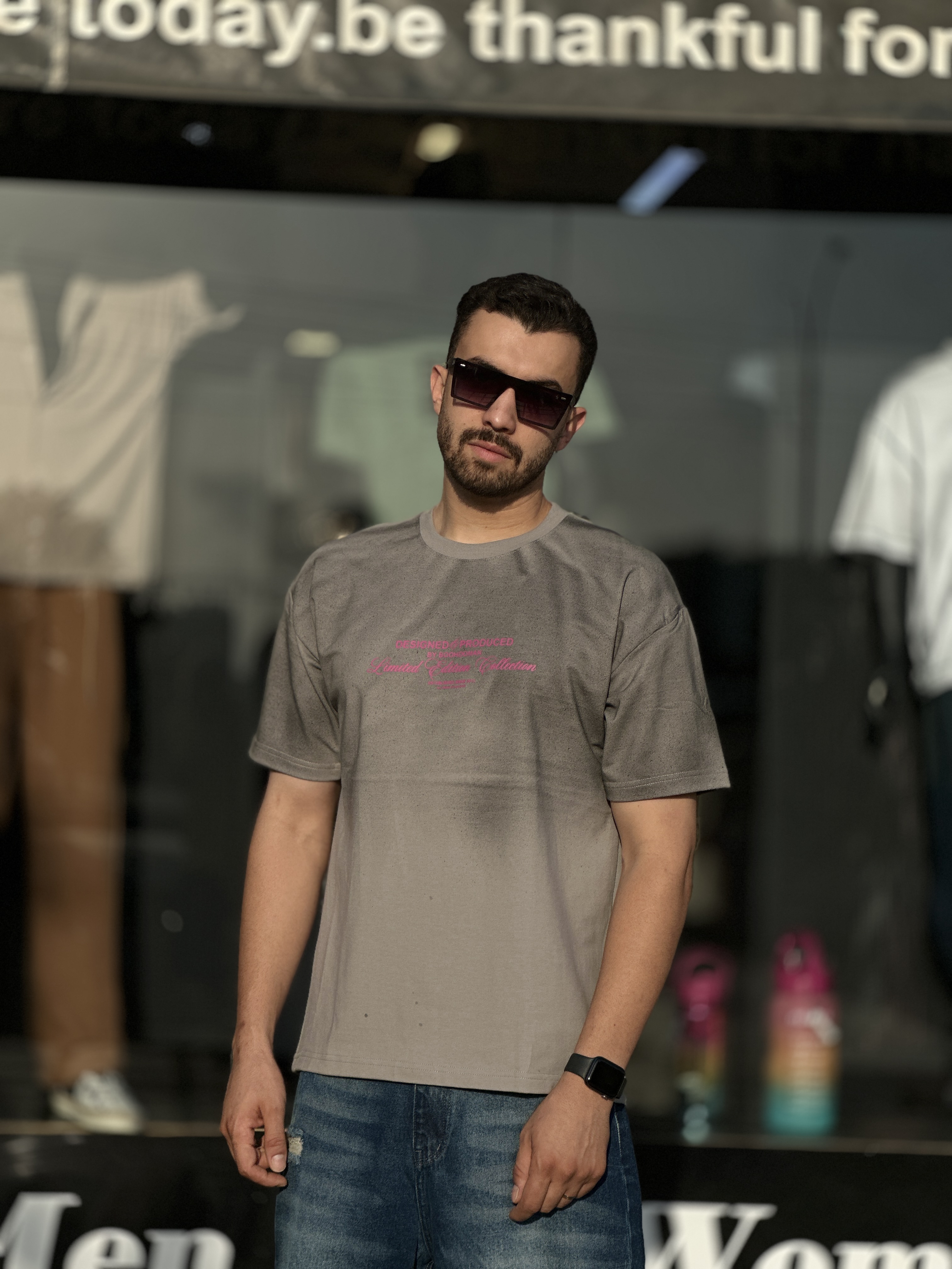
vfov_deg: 25.3
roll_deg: -1.7
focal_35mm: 77
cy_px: 634
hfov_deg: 19.1
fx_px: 2824
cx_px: 476
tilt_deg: +2.7
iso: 32
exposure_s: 1/1647
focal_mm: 9
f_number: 2.8
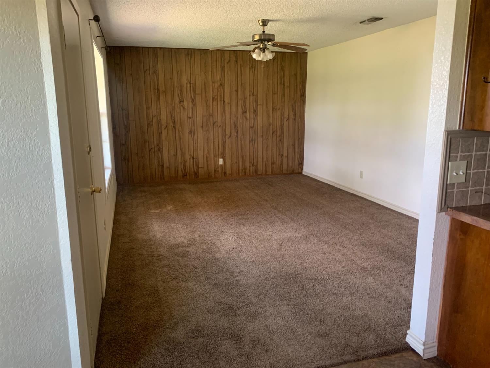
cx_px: 245
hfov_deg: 67.3
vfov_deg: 53.0
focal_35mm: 26
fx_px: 368
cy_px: 184
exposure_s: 1/60
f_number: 1.8
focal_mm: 4.25
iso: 320
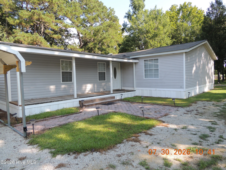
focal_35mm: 24
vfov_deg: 56.8
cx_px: 113
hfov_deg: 71.6
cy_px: 85
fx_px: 157
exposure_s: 1/320
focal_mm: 4.3
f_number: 3
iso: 100
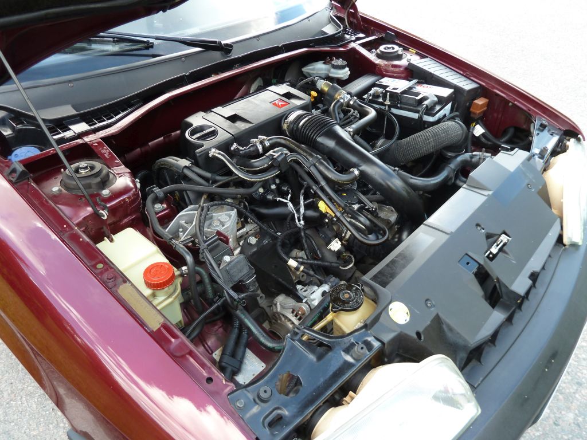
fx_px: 424
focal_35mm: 25
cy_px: 220
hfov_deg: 69.4
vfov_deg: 54.9
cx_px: 294
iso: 80
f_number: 3.3
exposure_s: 1/40
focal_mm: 4.1
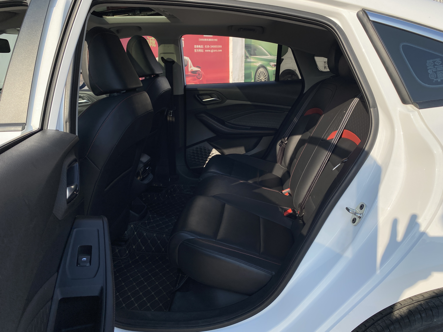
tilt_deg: -17.7
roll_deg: +1.1
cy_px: 166
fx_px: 333
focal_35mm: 26
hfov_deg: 67.3
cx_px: 222
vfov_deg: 53.1
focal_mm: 4.25
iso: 32
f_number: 1.8
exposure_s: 1/2755
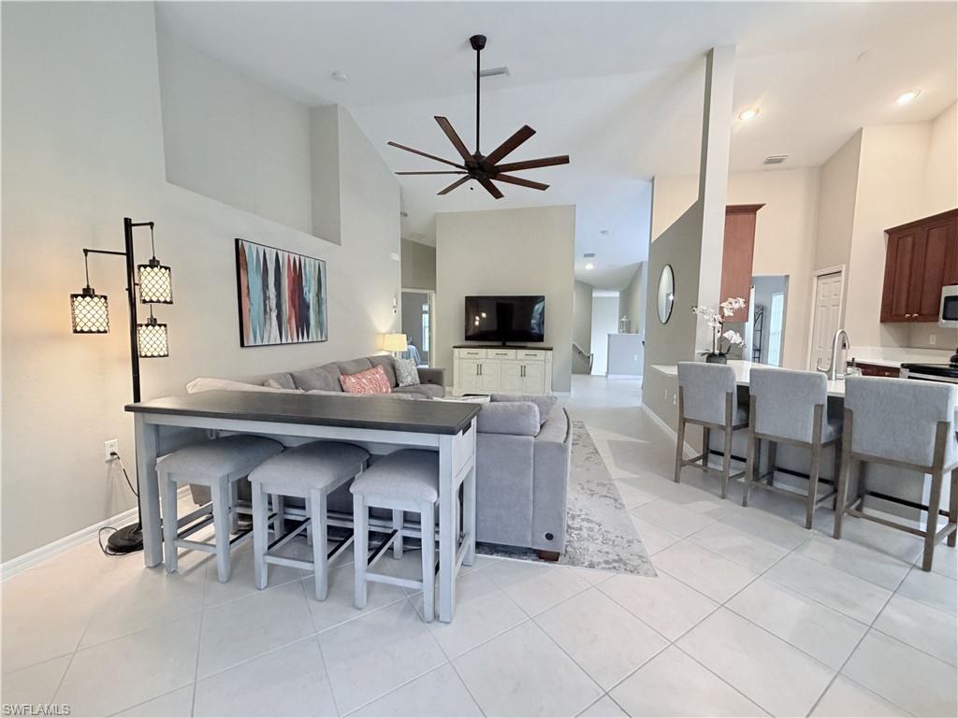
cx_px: 479
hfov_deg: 102.1
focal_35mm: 14
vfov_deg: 85.7
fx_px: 387
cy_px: 359
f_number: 2.2
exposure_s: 1/60
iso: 400
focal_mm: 2.22
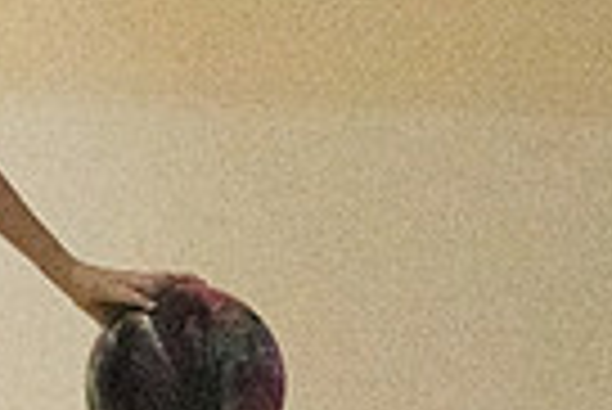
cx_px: -382
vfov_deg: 2.4
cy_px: 279
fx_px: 9768
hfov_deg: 3.6
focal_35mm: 574
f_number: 4.5
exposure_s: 1/1250
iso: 10000
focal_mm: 90
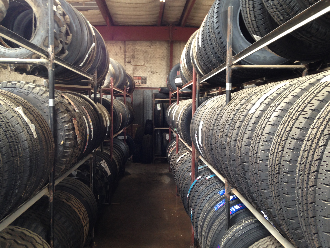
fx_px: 315
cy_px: 124
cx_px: 165
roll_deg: +1.5
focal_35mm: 33
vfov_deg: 42.9
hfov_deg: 55.4
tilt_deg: -3.9
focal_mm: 4.12
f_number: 2.4
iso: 80
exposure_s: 1/20
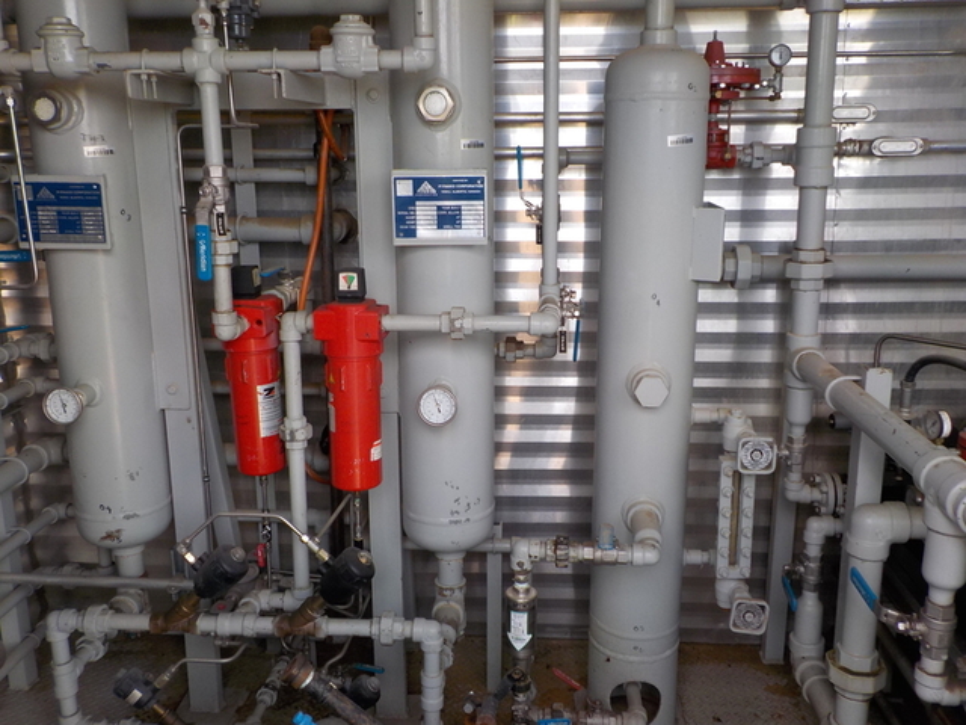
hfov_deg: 60.0
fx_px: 837
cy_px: 362
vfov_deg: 46.8
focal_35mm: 30
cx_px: 483
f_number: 3.3
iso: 125
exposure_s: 1/80
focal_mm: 4.1
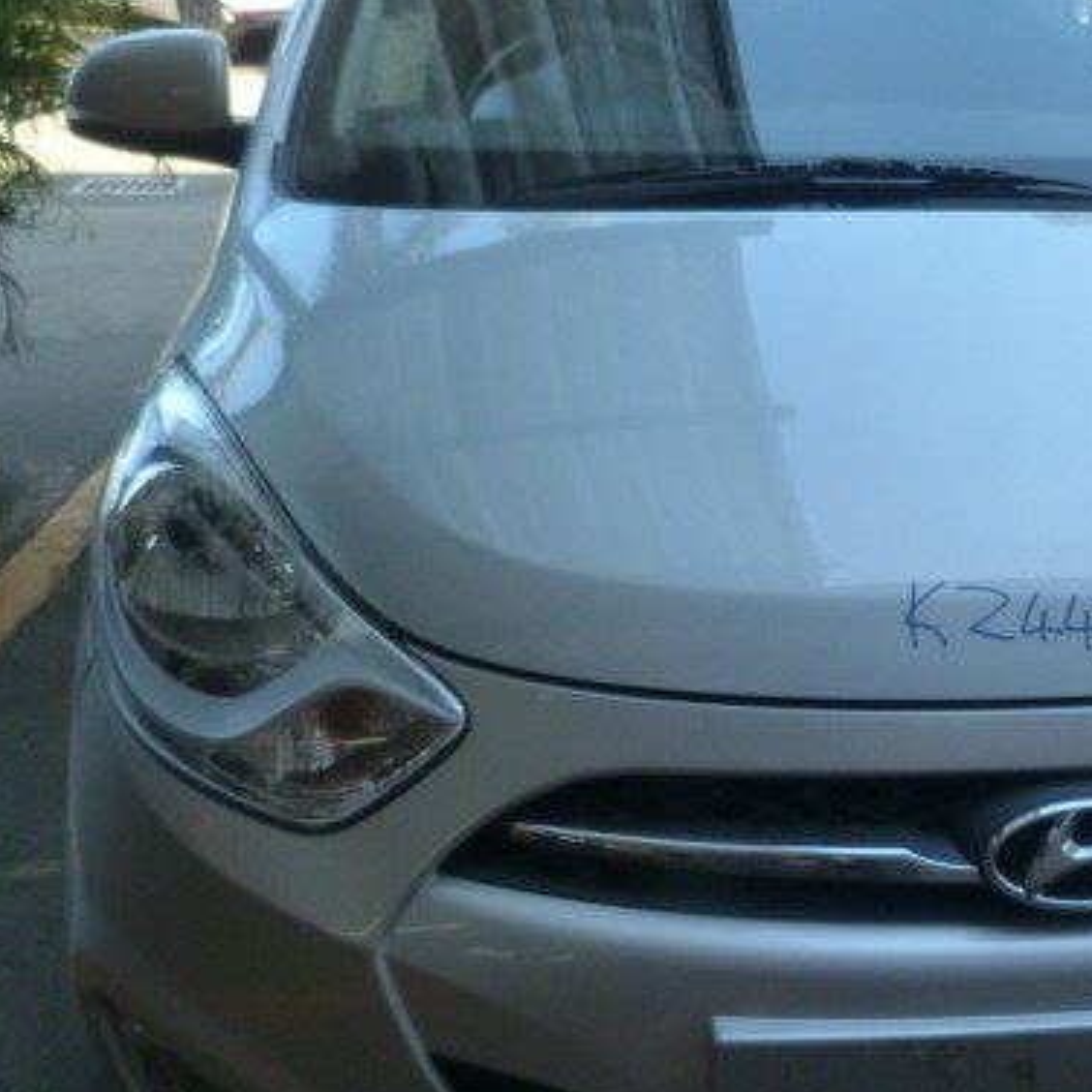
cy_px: 537
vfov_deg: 36.1
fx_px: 1677
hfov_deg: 34.9
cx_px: 874
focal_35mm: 47
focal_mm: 4.5
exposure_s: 1/250
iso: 250
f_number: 2.8
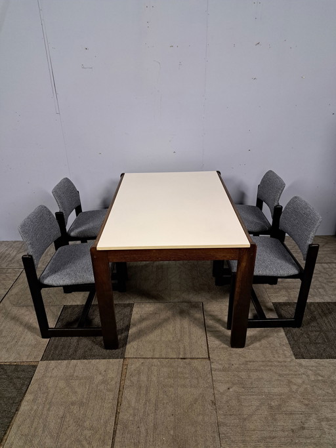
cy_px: 224
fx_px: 311
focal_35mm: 24
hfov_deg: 56.8
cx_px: 168
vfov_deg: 71.6
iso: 400
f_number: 1.8
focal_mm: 5.23
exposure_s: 1/50
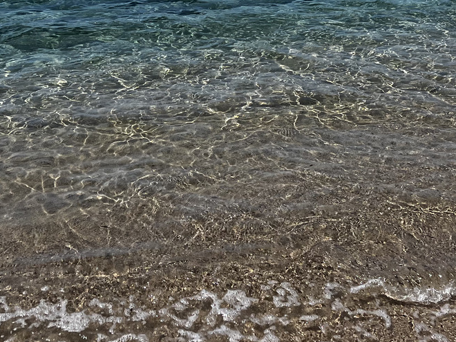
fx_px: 830
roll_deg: +0.7
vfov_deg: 22.6
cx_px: 211
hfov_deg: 30.7
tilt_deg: -13.7
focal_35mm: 63
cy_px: 21
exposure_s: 1/6993
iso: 50
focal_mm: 5.7
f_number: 1.5
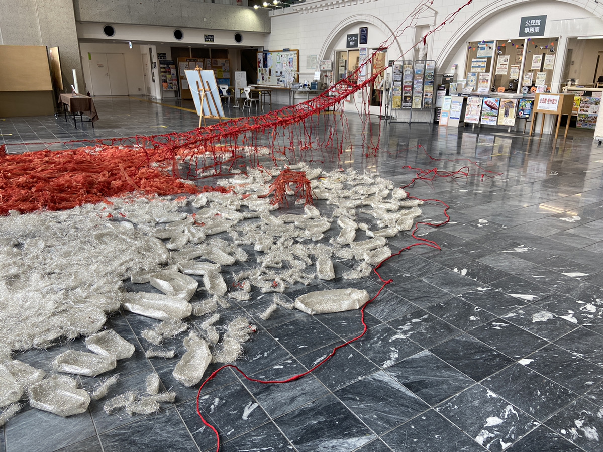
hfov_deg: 67.3
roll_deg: -0.3
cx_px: 302
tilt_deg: -18.8
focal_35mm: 26
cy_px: 226
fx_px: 453
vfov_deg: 53.1
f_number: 1.8
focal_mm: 4.25
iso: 40
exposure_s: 1/137
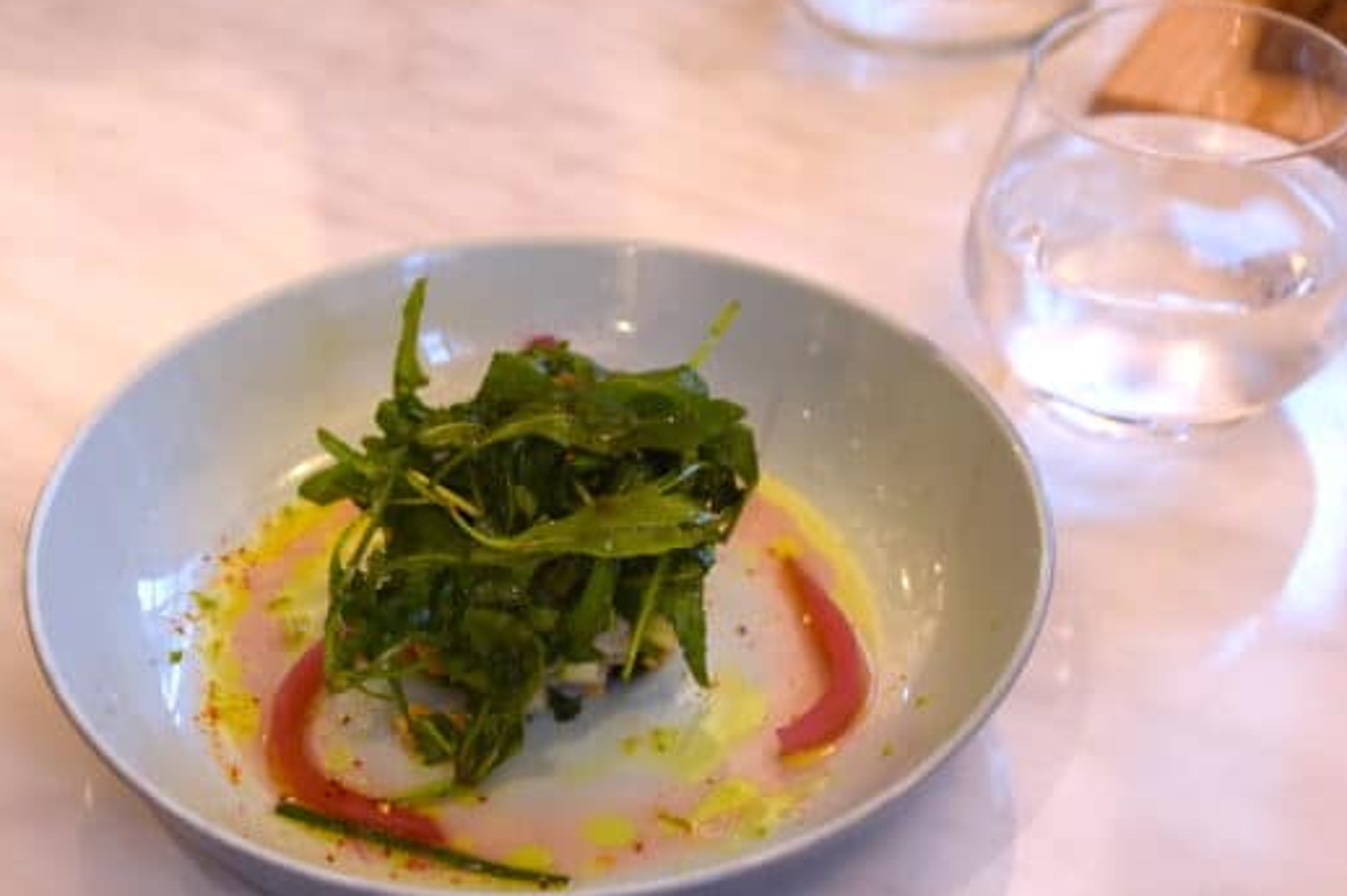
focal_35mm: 66
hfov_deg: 30.5
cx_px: 606
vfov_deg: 20.6
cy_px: 444
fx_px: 2469
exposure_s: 1/250
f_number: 4.2
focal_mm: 38
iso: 500
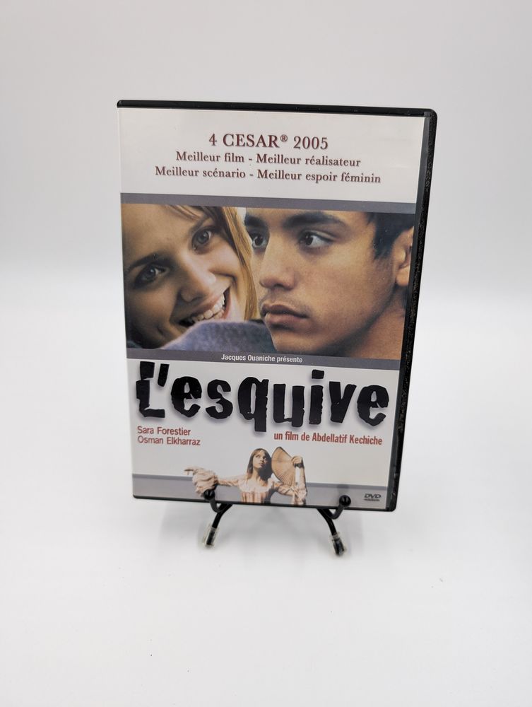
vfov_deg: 71.5
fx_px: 491
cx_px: 266
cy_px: 354
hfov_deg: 56.9
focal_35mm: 24
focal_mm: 6.9
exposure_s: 1/131
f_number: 1.68
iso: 197
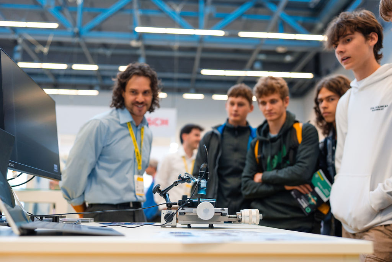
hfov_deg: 54.4
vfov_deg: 37.9
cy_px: 131
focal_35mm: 35
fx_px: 381
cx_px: 196
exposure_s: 1/160
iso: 1250
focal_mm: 35
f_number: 2
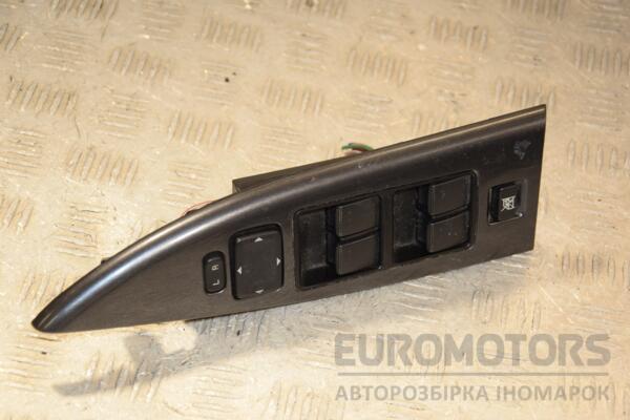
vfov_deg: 14.7
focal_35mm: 93
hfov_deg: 21.9
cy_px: 210
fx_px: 1627
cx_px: 315
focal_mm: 62
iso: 800
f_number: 5.6
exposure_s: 1/200
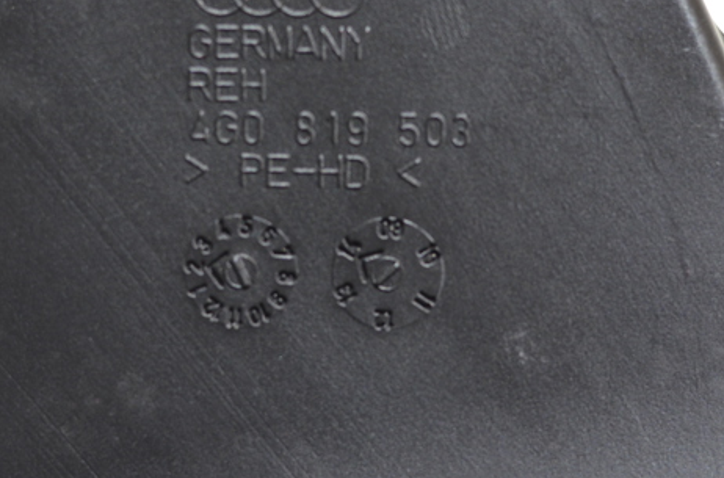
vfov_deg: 13.1
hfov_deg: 19.7
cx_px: 364
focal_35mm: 104
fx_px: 2085
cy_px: 190
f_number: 3.2
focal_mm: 50
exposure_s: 1/40
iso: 800
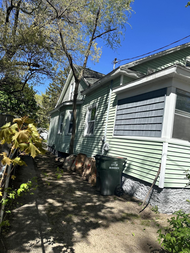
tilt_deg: +4.5
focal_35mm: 24
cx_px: 95
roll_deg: -9.5
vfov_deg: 71.6
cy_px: 126
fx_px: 176
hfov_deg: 56.8
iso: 80
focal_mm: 6.86
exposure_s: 1/3247
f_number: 1.78
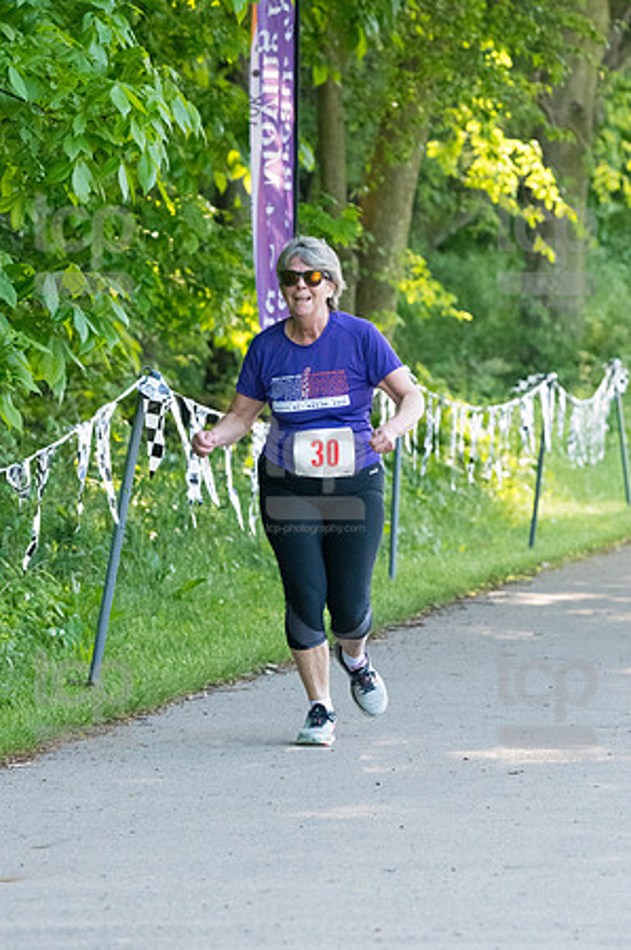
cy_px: 475
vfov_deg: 8.1
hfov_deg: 5.4
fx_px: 6719
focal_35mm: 255
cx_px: 316
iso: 4000
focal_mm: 170
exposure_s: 1/1600
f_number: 5.6
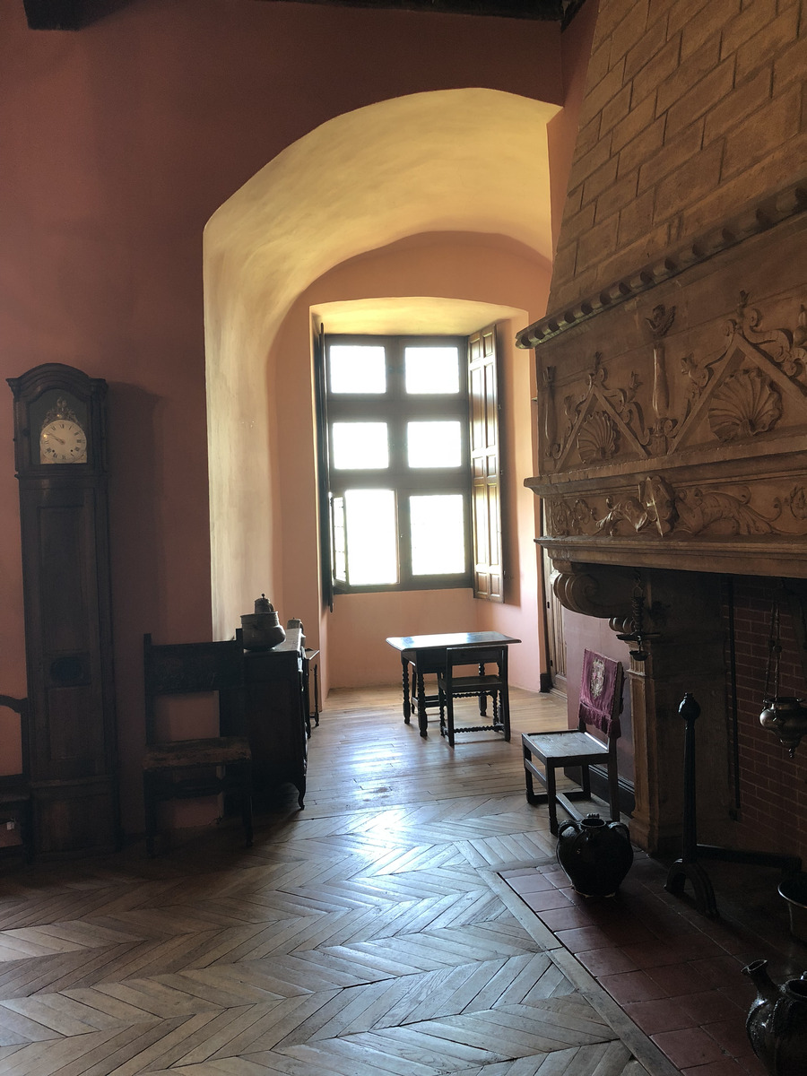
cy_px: 538
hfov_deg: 49.7
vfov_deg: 63.4
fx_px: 870
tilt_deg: +0.0
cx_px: 404
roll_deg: +2.2
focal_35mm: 28
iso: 40
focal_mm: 4
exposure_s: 1/17
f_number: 1.8
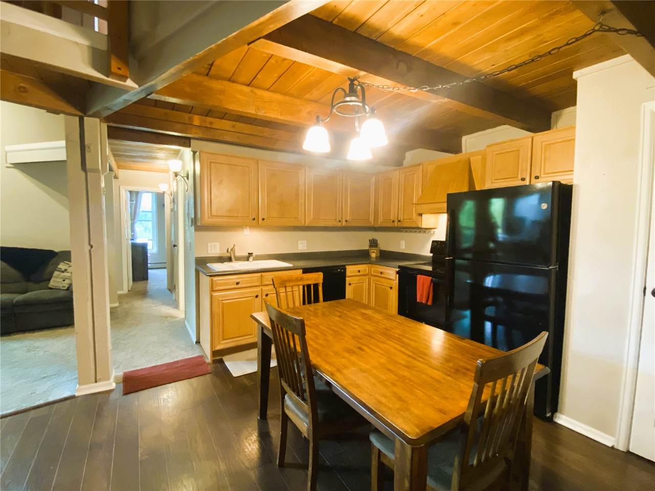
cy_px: 246
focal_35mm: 15
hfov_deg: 98.2
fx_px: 284
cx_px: 328
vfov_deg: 81.7
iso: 1000
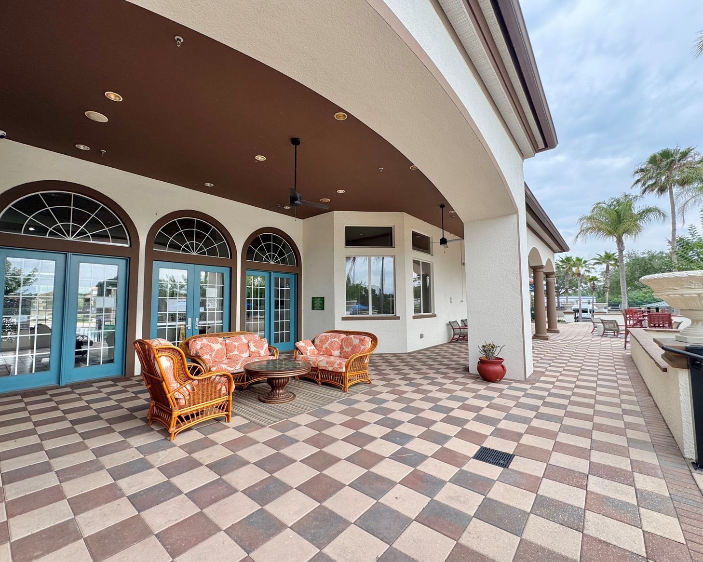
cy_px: 283
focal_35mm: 15
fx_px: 312
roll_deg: +0.7
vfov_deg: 84.0
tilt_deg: +4.4
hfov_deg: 96.8
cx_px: 347
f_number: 2.2
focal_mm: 2.22
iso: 40
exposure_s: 1/263
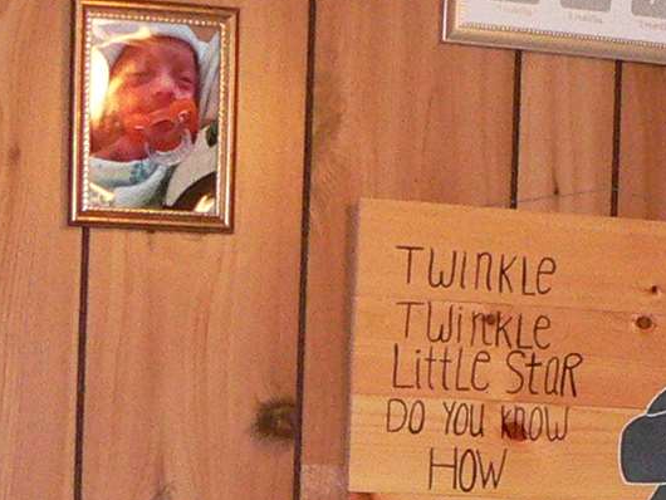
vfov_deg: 10.4
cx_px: 572
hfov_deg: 14.1
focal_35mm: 139
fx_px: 2676
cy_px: 695
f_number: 2.8
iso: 400
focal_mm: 6
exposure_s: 1/60
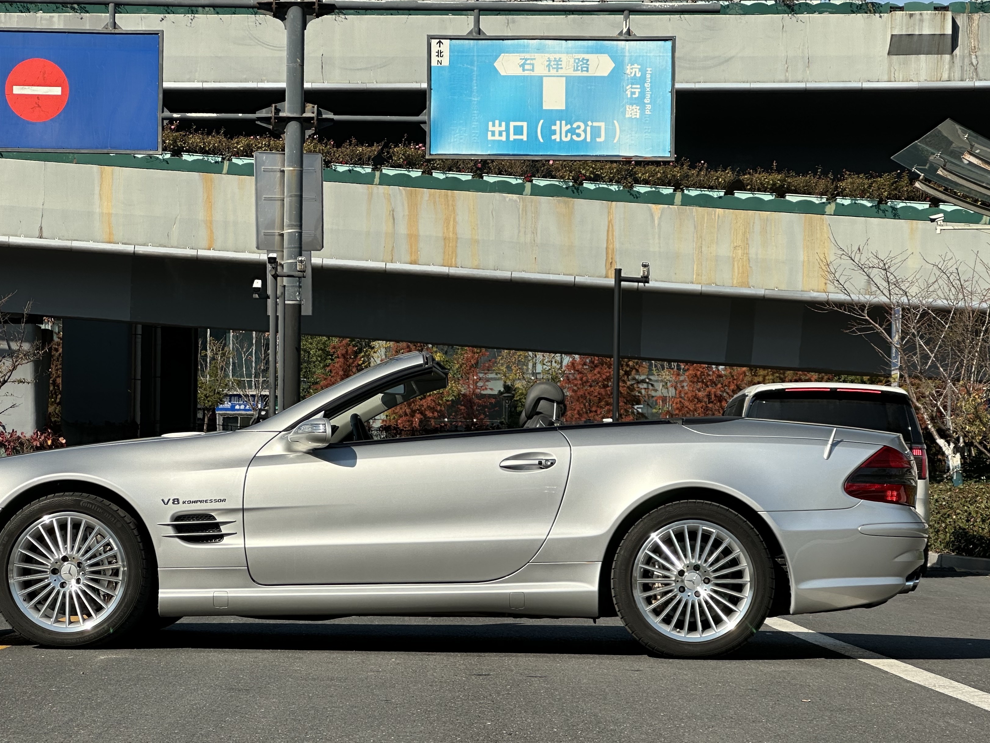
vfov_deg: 15.4
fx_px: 2746
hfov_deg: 20.4
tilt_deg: +1.9
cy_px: 432
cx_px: 406
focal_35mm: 96
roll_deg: -0.8
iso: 32
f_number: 2.8
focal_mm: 9
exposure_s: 1/270
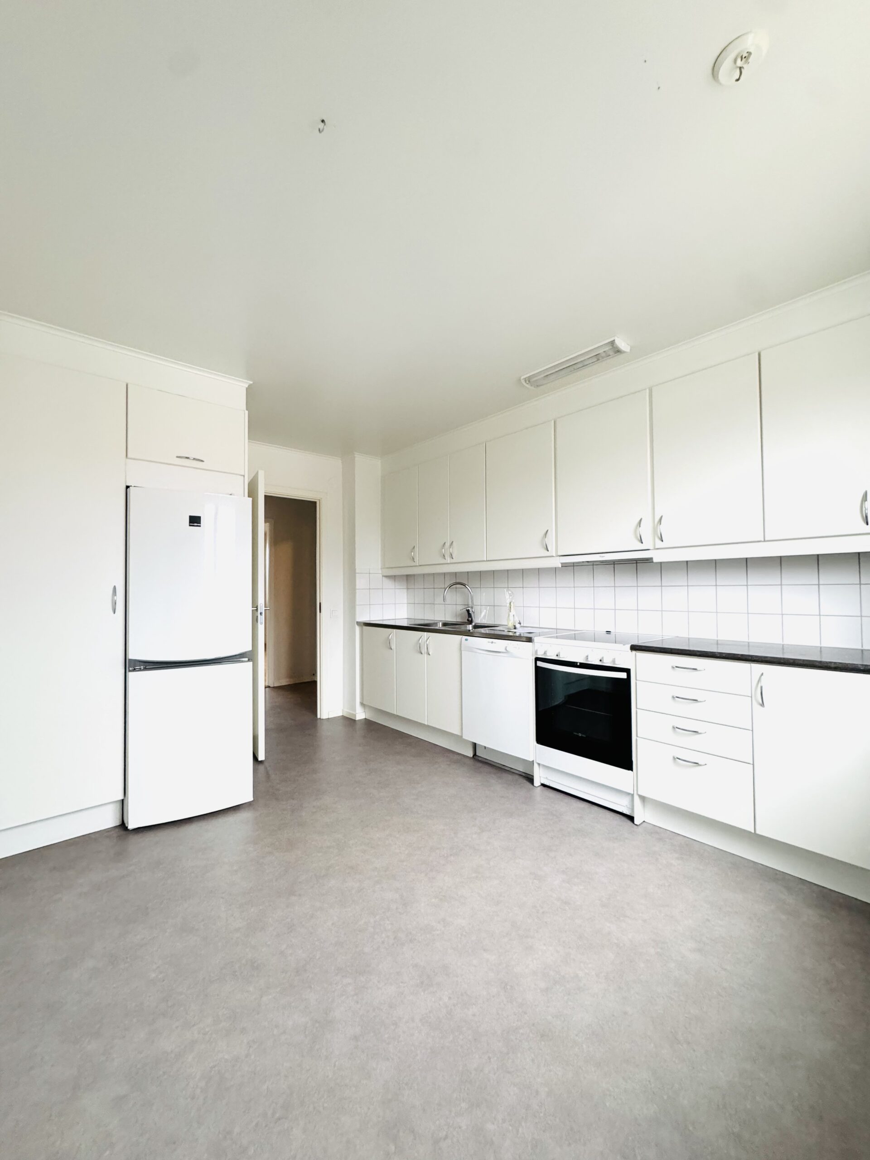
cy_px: 580
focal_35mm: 14
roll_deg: +0.3
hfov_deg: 85.7
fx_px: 469
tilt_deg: +1.5
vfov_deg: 102.1
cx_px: 435
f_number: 2.2
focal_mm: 2.22
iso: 320
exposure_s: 1/85
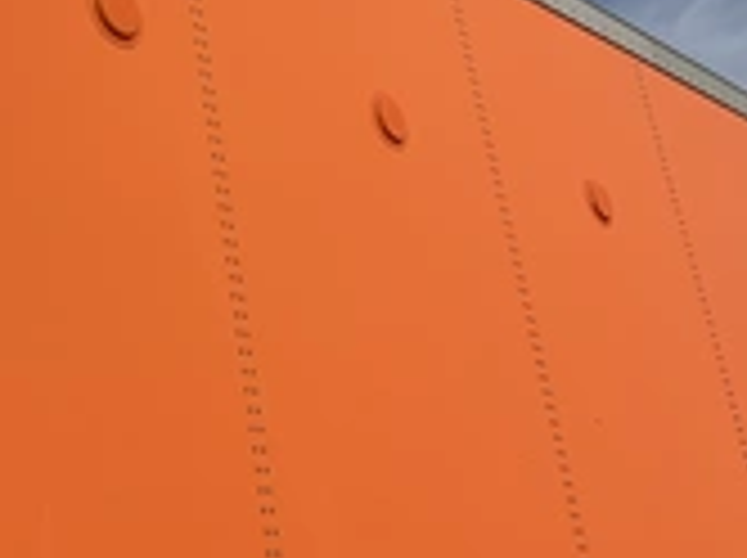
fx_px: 1508
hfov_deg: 27.2
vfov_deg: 20.7
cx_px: 140
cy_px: 117
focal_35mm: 70
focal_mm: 3
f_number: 1.8
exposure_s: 1/3322
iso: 25
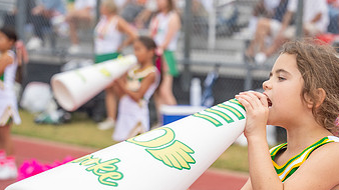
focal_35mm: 127
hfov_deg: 16.8
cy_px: 165
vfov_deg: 9.5
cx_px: 234
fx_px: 1141
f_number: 2.8
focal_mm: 55
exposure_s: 1/1250
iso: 320
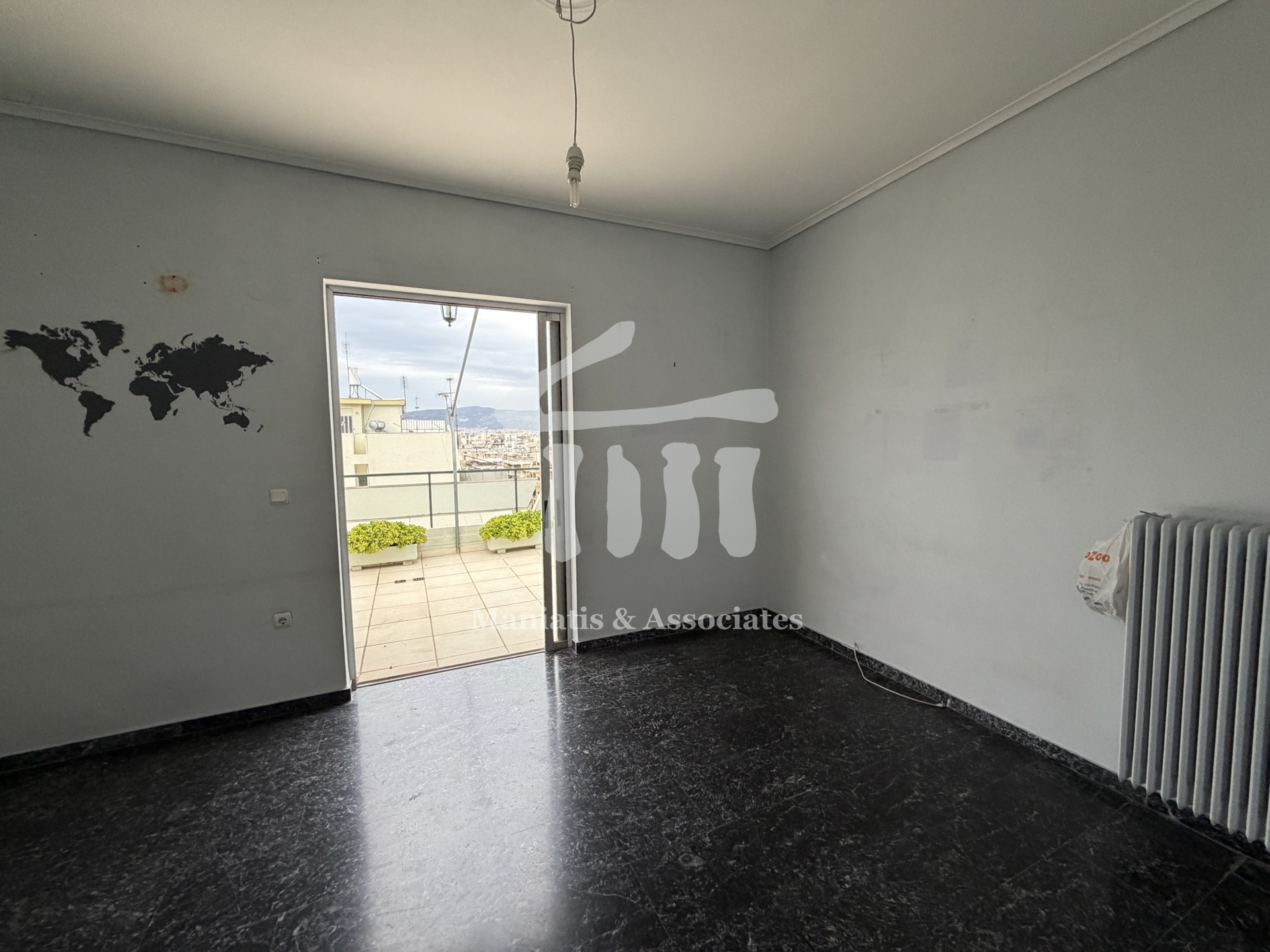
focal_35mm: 14
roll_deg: +1.4
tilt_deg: -4.7
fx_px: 514
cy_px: 476
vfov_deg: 85.7
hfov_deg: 102.1
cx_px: 635
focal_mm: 2.22
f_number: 2.2
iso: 320
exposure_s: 1/121
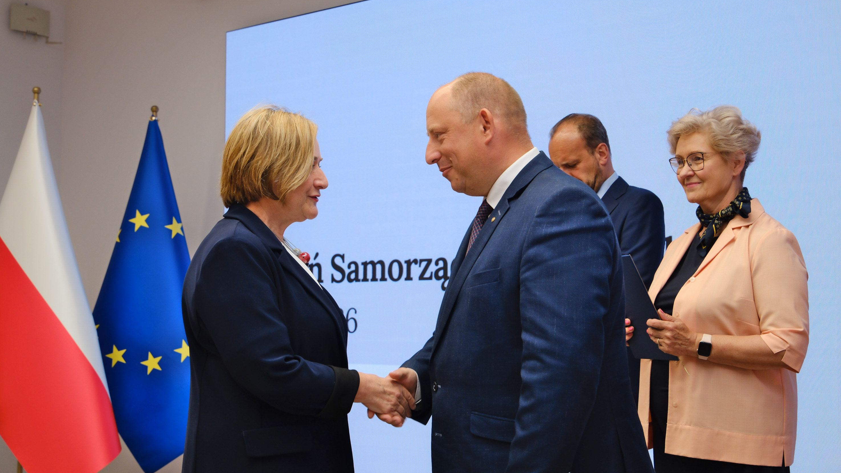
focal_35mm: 47
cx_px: 414
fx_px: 1048
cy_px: 241
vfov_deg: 25.4
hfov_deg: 43.7
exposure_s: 1/80
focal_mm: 29.3
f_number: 4
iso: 500
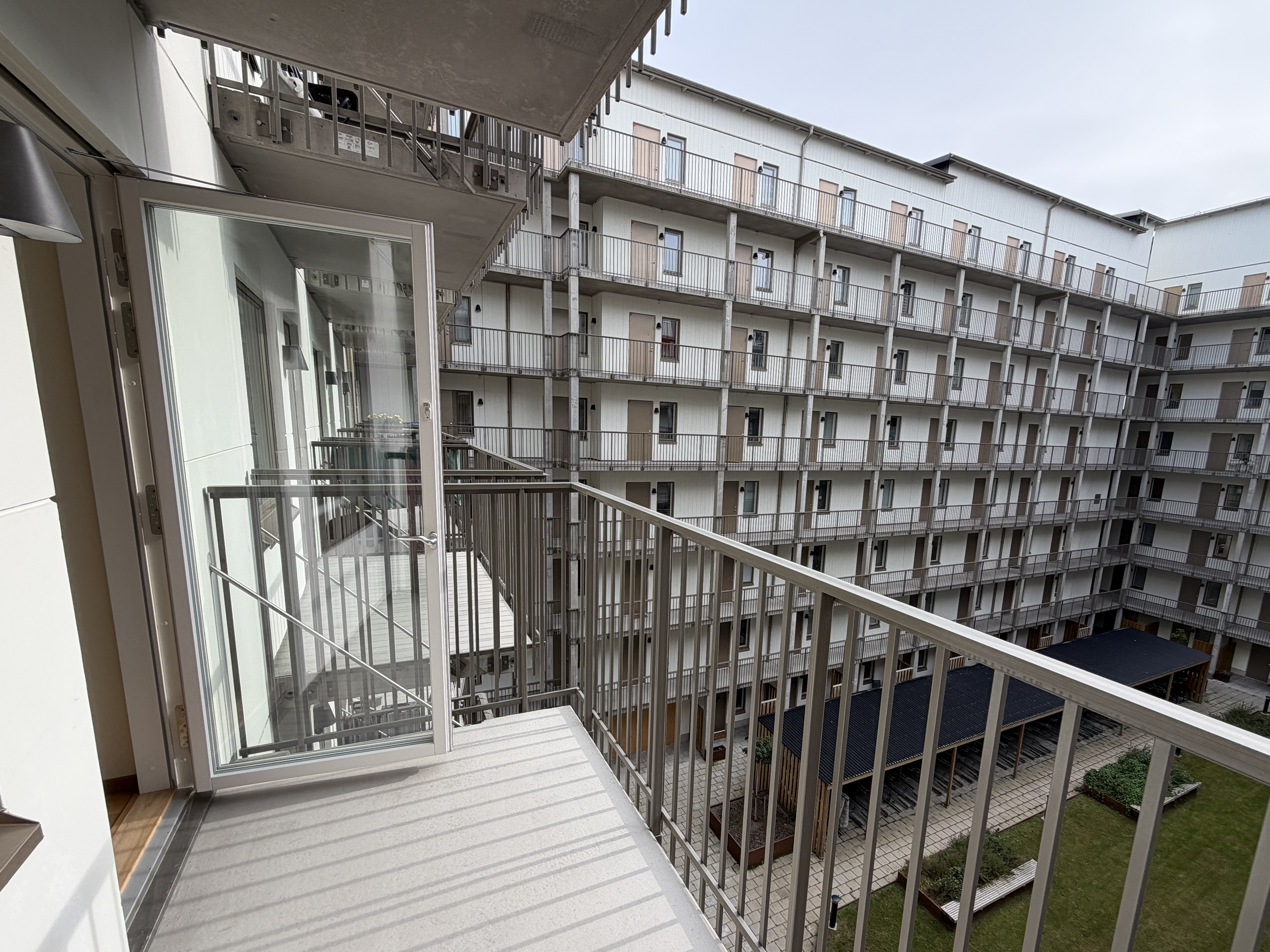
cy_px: 532
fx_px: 587
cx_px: 703
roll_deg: -1.8
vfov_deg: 77.8
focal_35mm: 16
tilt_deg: -10.7
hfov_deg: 94.1
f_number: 2.2
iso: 50
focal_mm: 2.22
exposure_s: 1/502
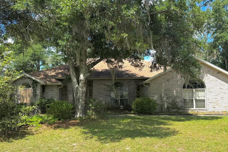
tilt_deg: +1.8
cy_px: 87
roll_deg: +0.0
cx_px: 120
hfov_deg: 58.7
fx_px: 203
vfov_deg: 41.0
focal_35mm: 32
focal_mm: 6.76
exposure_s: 1/1980
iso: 80
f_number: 1.78
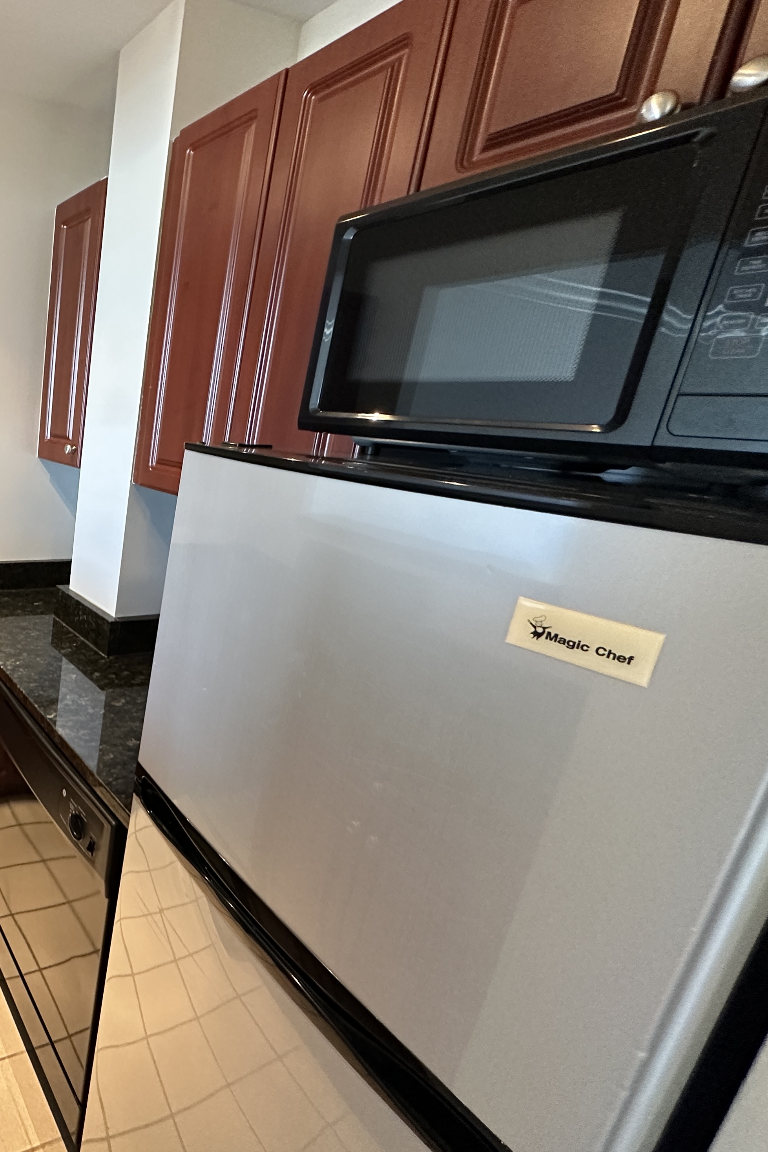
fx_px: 640
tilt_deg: -15.9
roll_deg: -3.8
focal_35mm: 20
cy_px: 577
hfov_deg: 50.4
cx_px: 4
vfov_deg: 84.0
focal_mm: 2.22
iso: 400
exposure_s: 1/60
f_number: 2.2
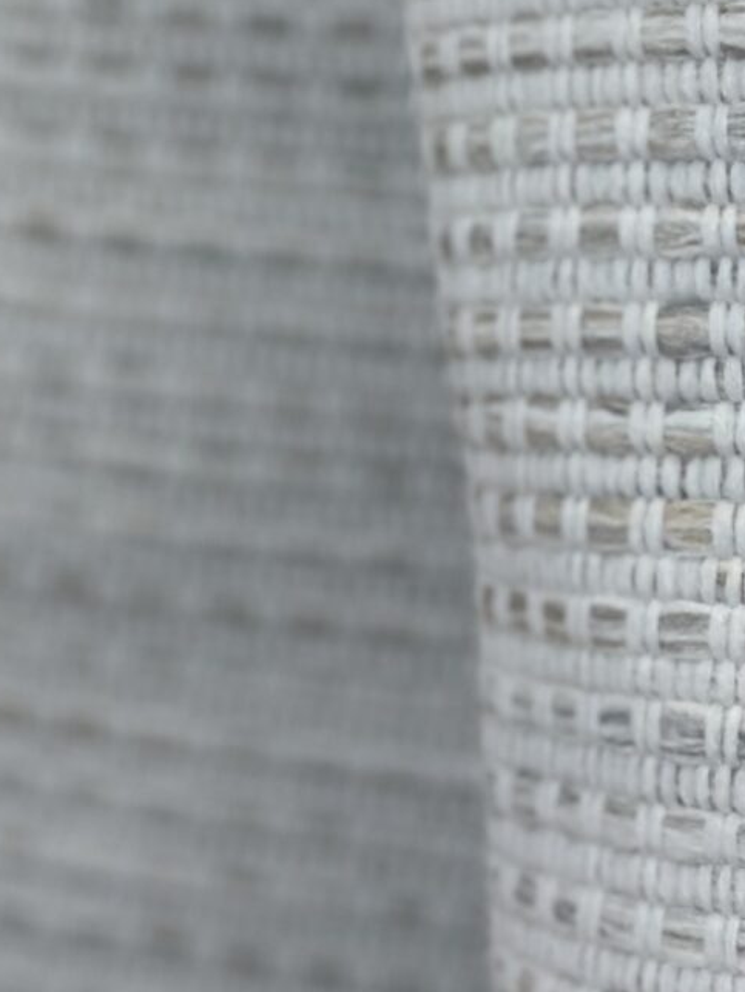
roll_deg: +1.7
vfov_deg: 10.1
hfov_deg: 7.8
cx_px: 548
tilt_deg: -21.7
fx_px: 5475
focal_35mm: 191
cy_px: -378
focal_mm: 6.86
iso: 80
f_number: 1.78
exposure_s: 1/371
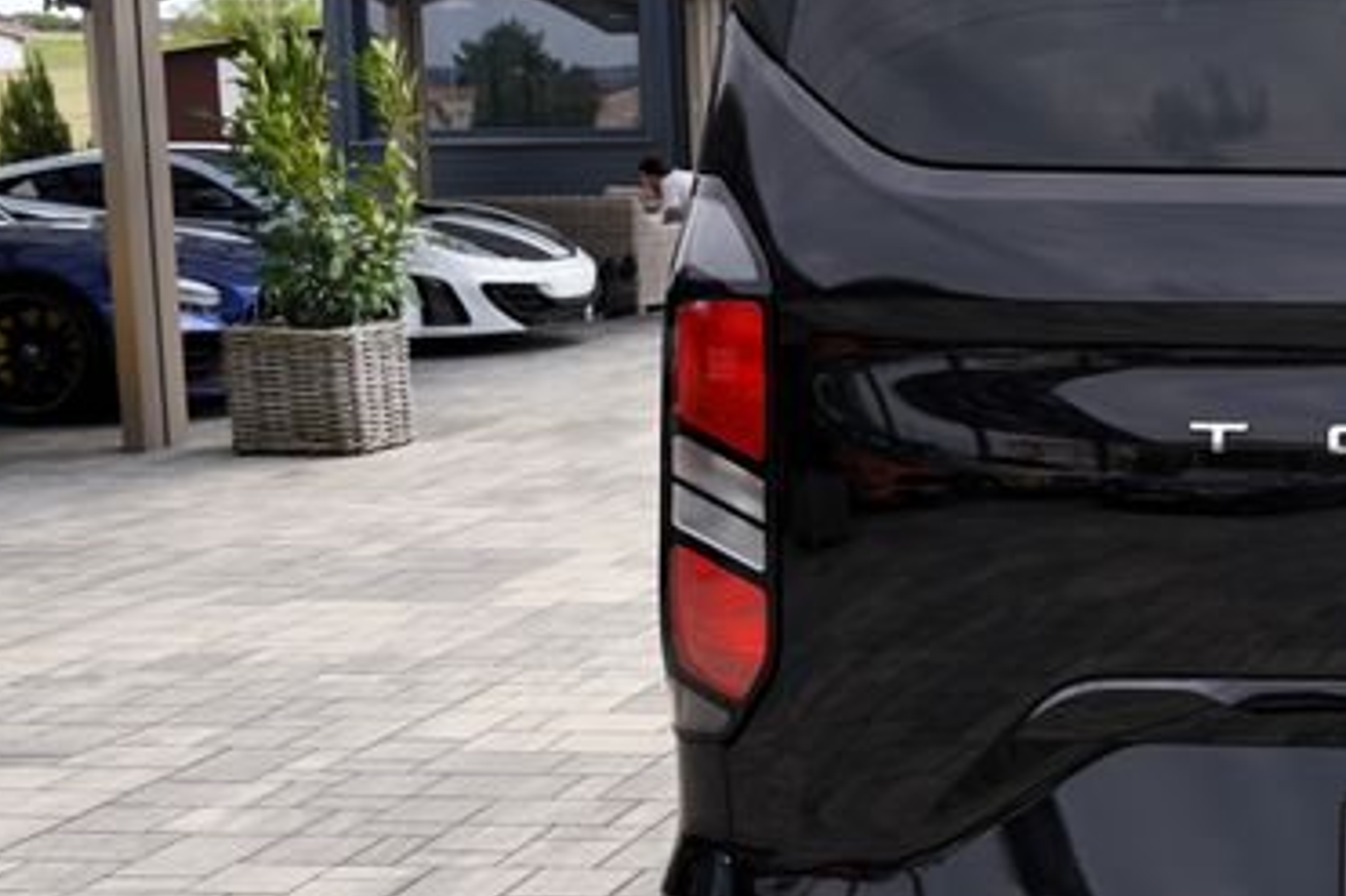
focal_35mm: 69
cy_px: 450
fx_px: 2579
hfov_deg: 25.7
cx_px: 1683
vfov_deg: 19.7
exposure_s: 1/160
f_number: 6.3
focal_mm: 25
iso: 100
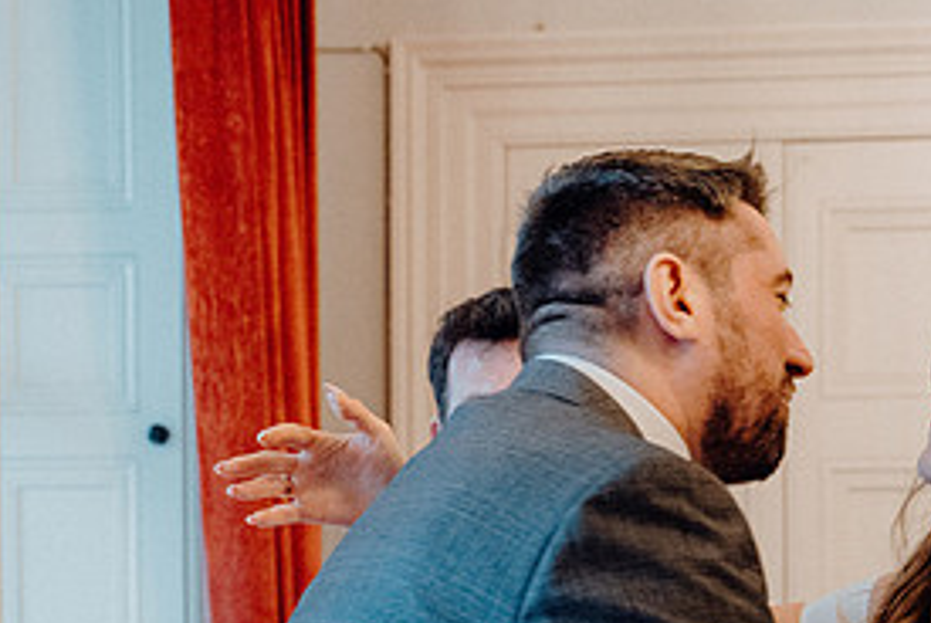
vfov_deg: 17.1
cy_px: 648
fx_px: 2019
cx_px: 599
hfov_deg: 25.9
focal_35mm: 78
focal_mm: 37
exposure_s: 1/200
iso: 5000
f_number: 3.5
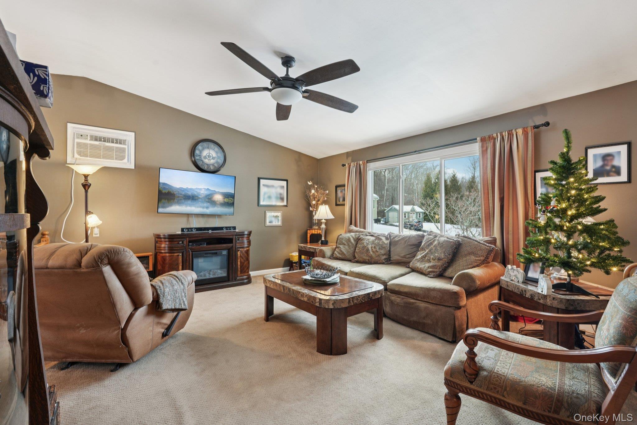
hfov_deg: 95.0
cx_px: 318
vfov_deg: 72.0
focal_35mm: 16
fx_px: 292
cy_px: 212
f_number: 9
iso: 400
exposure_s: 1/5
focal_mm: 16.5
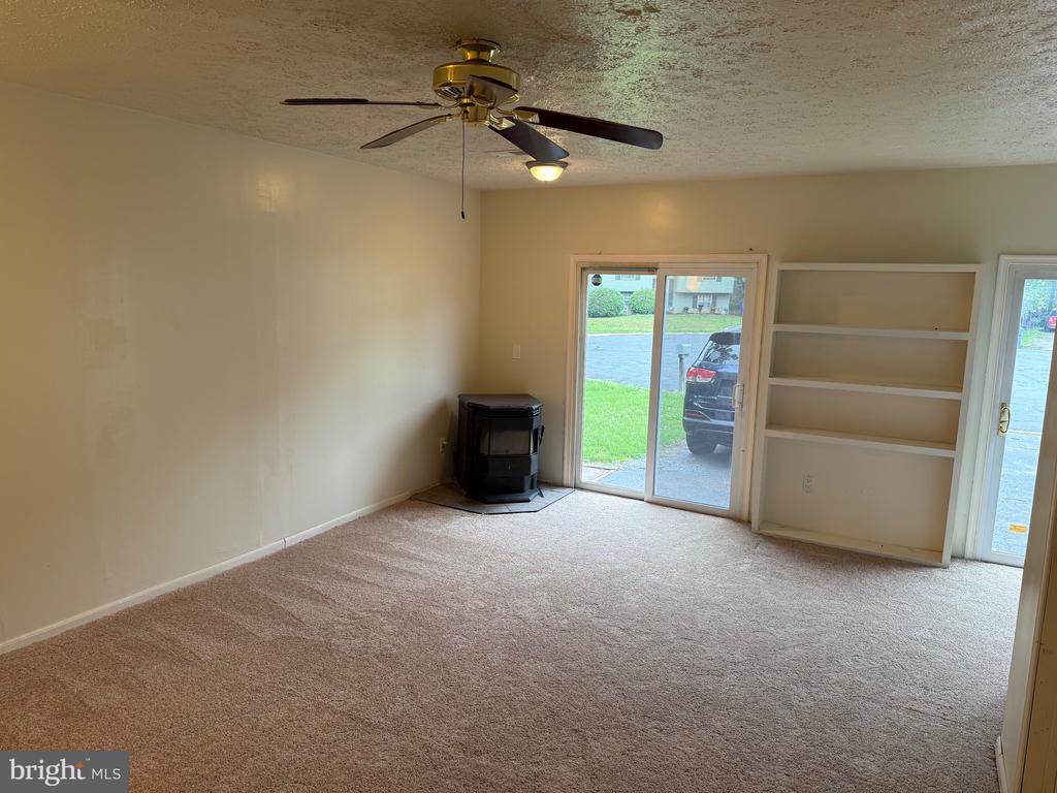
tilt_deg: -8.1
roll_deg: -1.7
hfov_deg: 71.6
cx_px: 528
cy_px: 396
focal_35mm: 24
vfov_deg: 56.8
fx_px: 733
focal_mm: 6.76
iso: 125
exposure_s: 1/120
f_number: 1.78
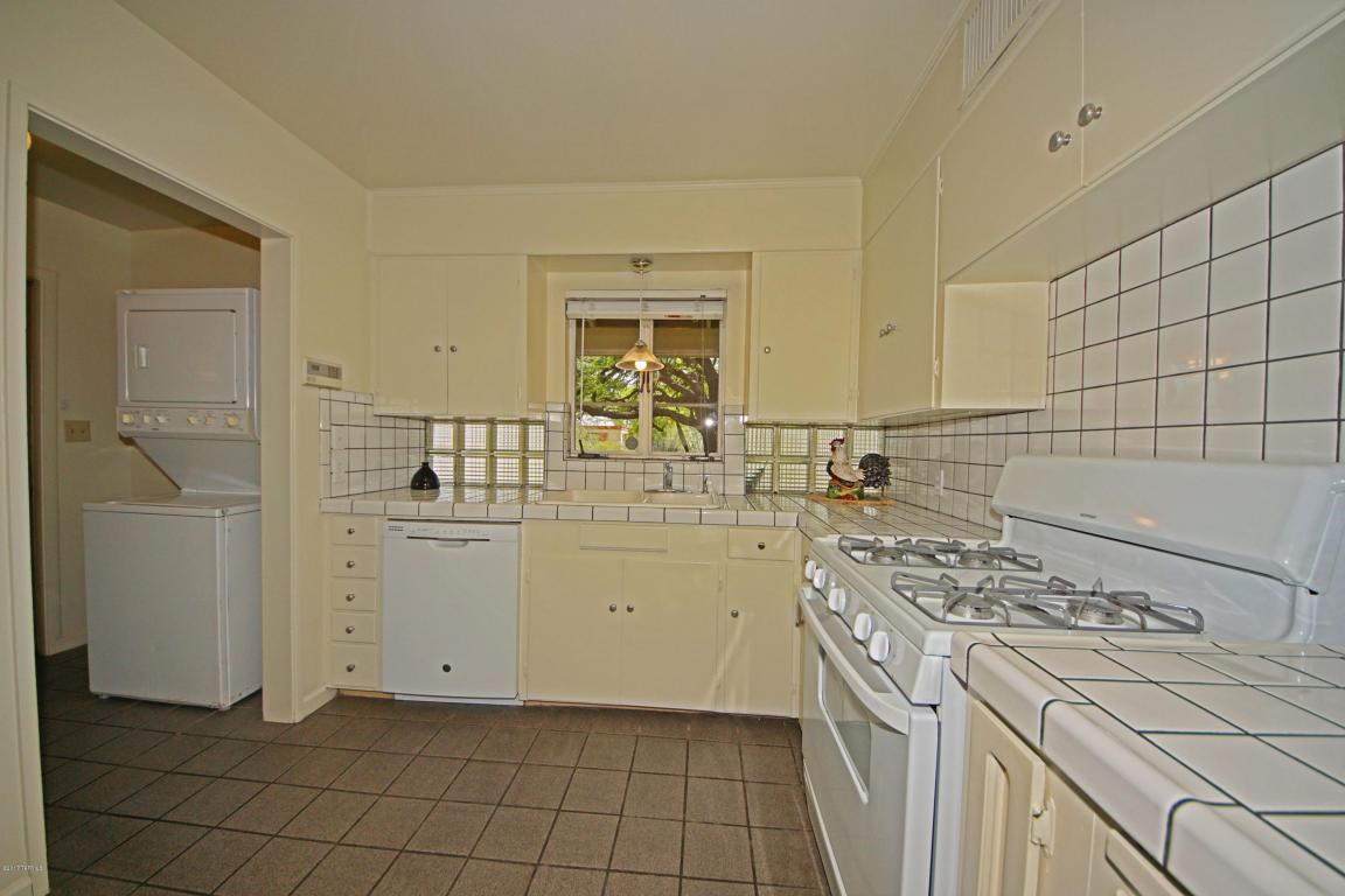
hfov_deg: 112.6
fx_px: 448
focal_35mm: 12
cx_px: 672
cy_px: 448
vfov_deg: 90.0
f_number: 4.5
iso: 200
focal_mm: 8
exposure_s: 1/400
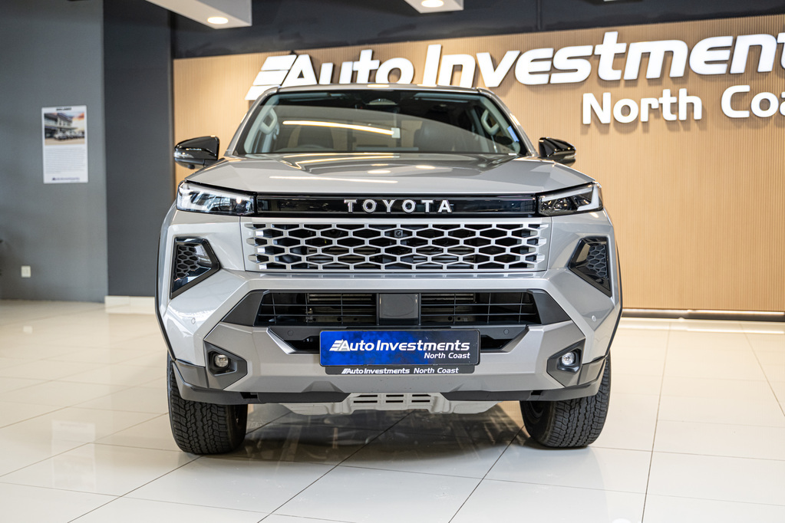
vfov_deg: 33.4
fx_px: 872
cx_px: 392
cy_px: 262
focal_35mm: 40
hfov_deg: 48.5
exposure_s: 1/160
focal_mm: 40
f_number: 2.8
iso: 640
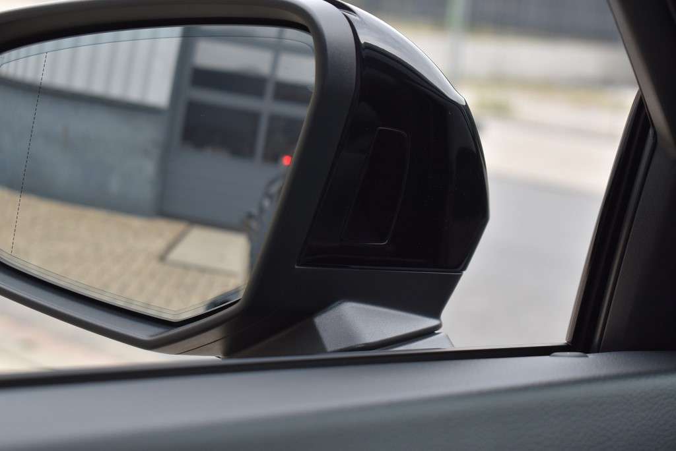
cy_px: 226
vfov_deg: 19.0
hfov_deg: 28.1
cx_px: 338
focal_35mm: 72
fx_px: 1353
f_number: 6.3
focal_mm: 48
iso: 400
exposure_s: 1/160
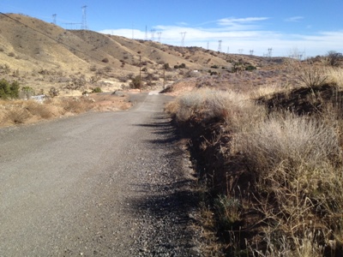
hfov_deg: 52.6
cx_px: 172
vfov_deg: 40.7
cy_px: 128
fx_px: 347
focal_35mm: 35
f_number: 2.4
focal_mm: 4.28
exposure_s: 1/1672
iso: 64
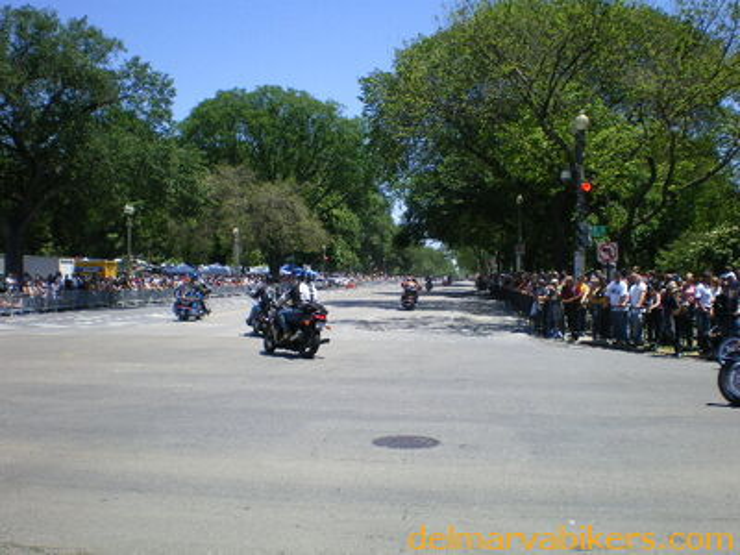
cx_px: 370
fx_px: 812
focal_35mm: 38
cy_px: 278
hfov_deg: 49.0
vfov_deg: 37.7
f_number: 4.6
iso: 64
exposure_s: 1/250
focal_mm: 6.3
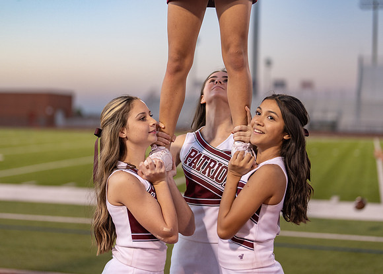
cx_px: 194
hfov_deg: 30.7
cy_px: 118
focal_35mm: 64
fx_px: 698
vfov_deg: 22.1
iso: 400
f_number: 1.2
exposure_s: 1/1000
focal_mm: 50
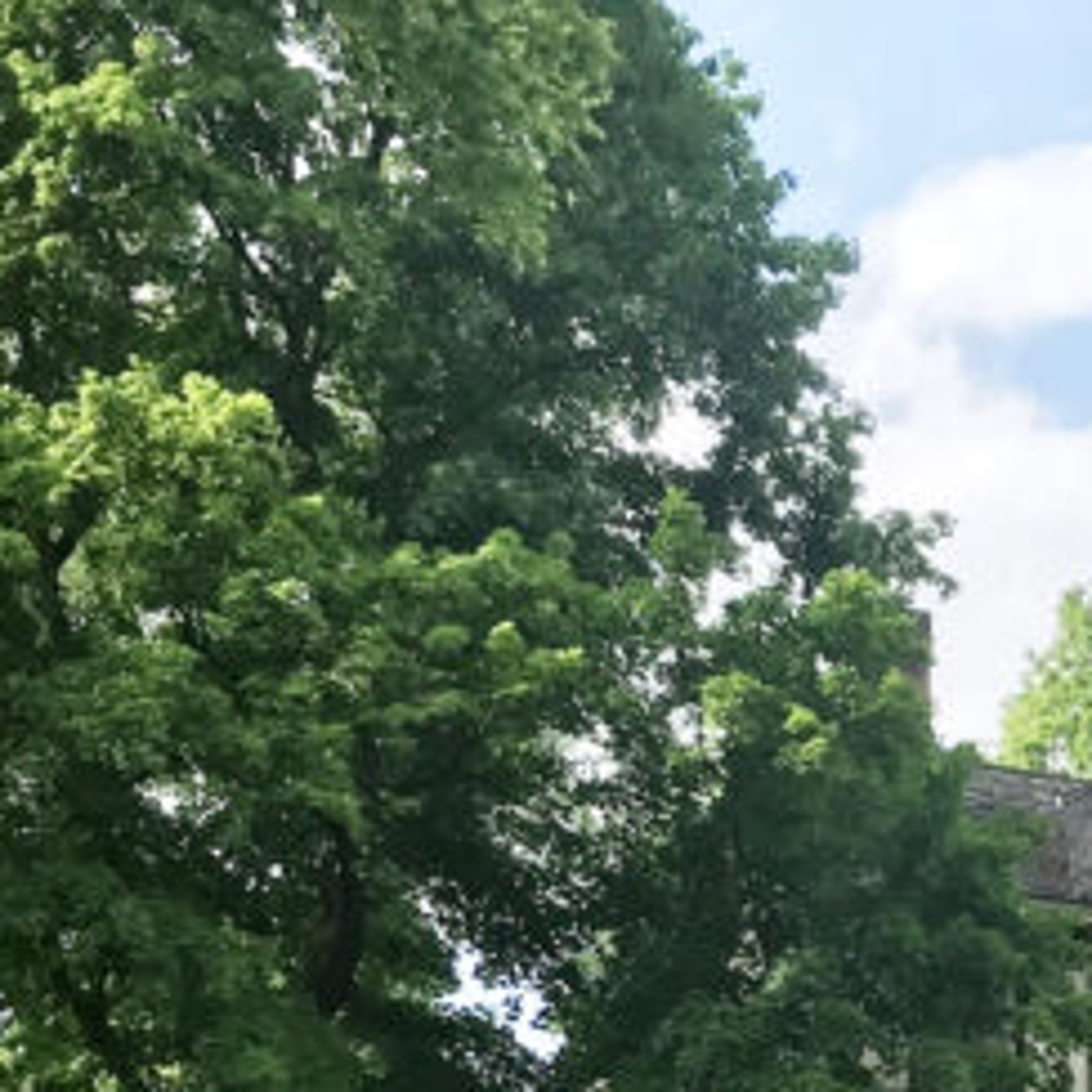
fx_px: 3712
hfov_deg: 16.4
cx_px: 1065
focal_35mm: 104
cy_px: 1311
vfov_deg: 16.1
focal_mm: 3.99
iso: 20
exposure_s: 1/1277
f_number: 1.8
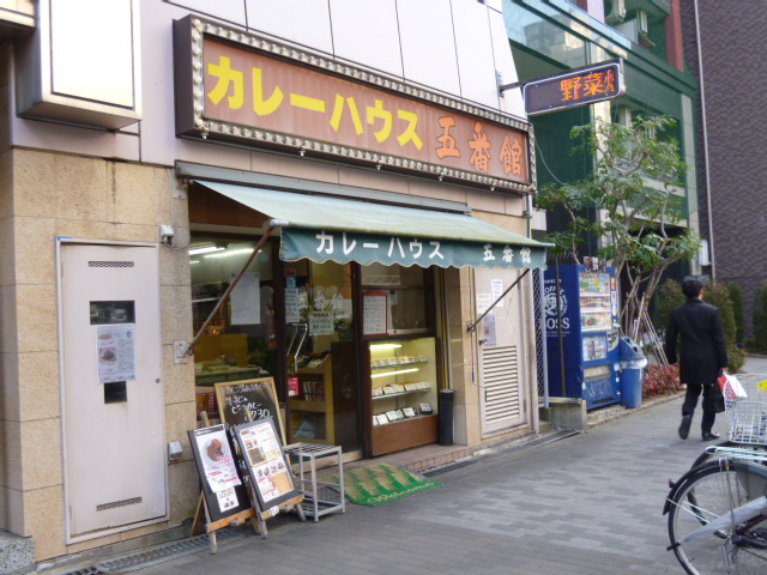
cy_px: 288
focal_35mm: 34
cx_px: 384
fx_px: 753
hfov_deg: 54.0
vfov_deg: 41.8
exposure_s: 1/60
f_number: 2.9
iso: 100
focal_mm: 6
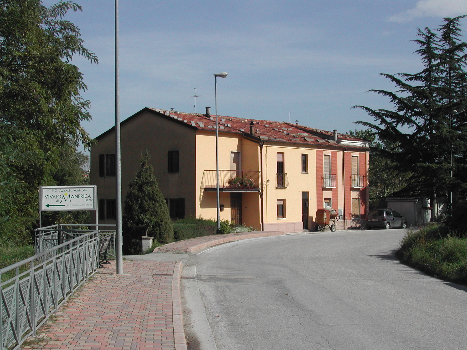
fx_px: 904
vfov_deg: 21.9
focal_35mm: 67
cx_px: 234
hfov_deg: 29.0
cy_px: 175
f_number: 10
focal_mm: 14.2
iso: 100
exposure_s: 1/263
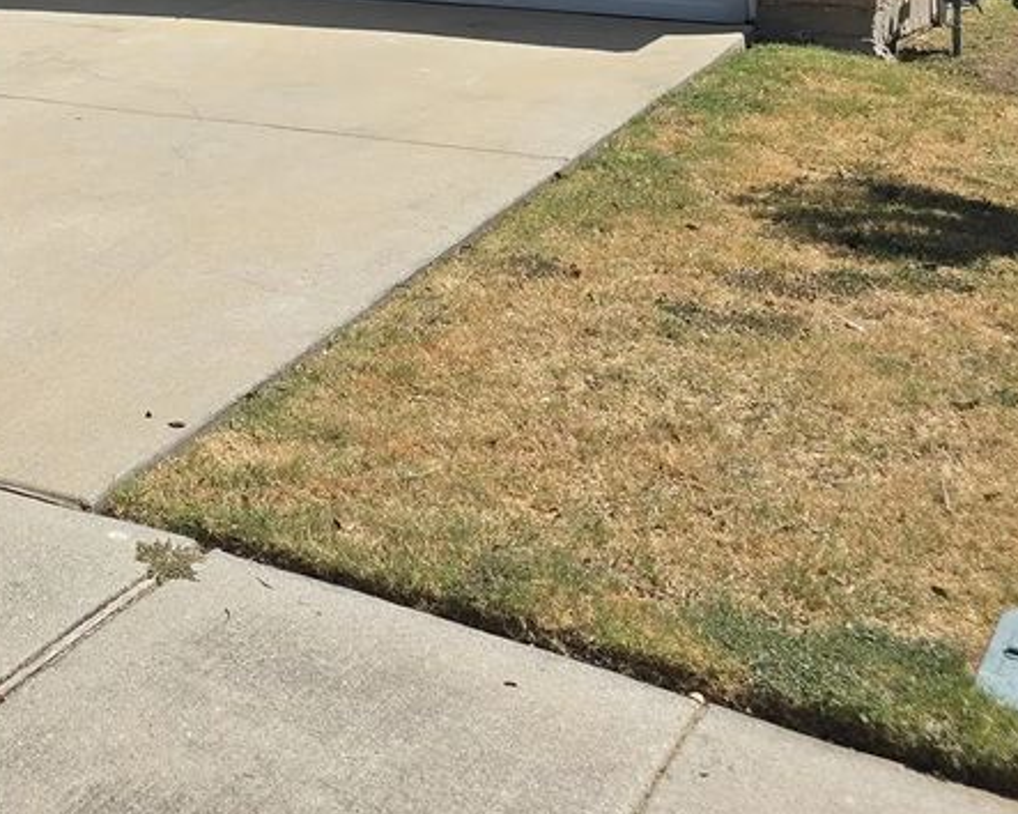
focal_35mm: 52
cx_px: 117
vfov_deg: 27.0
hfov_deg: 34.2
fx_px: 1566
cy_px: -60
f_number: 1.7
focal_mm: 6.3
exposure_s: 1/944
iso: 12
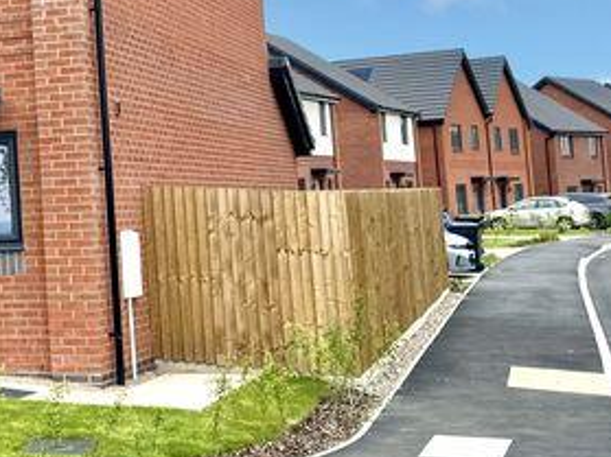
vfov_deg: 16.5
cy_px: 35
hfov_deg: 20.7
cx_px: -127
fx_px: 1553
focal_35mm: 88
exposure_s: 1/3413
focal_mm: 6.76
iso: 80
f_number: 1.78
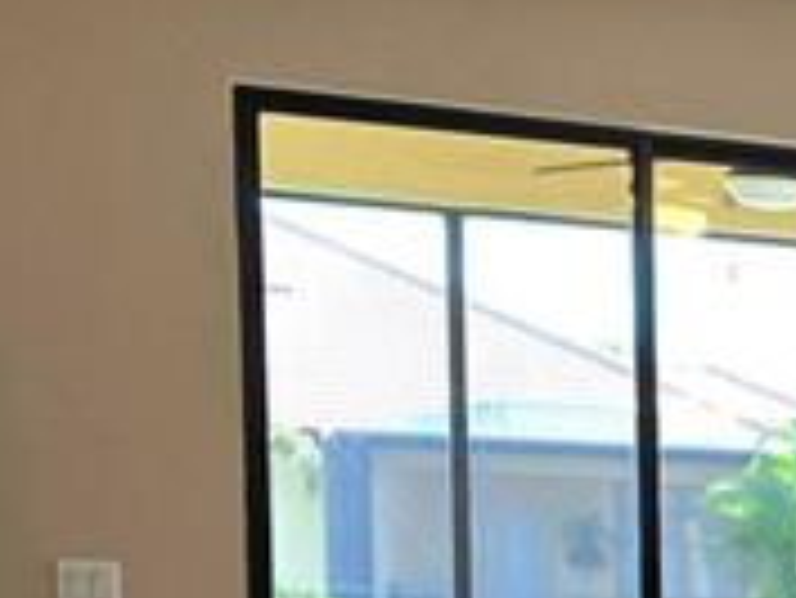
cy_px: 958
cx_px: 1929
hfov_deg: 11.9
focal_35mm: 133
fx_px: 3060
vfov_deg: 10.7
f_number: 1.7
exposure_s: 1/120
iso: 40
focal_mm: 6.3
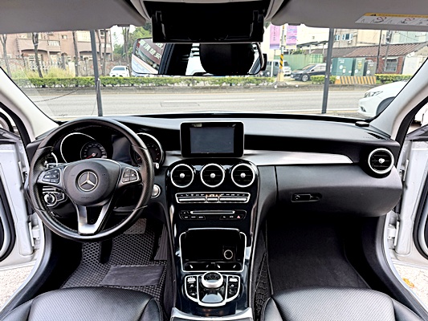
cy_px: 160
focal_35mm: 24
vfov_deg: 56.8
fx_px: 297
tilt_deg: -17.0
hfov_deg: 71.6
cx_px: 214
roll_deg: +0.0
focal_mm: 6.76
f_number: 1.78
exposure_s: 1/121
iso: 64
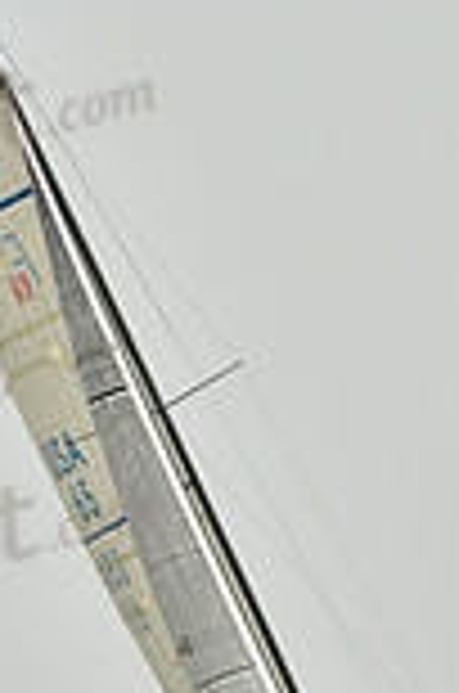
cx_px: 389
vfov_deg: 1.8
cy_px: 747
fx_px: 21765
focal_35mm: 1133
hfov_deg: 1.2
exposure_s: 1/1250
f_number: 6.3
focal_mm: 300
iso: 320
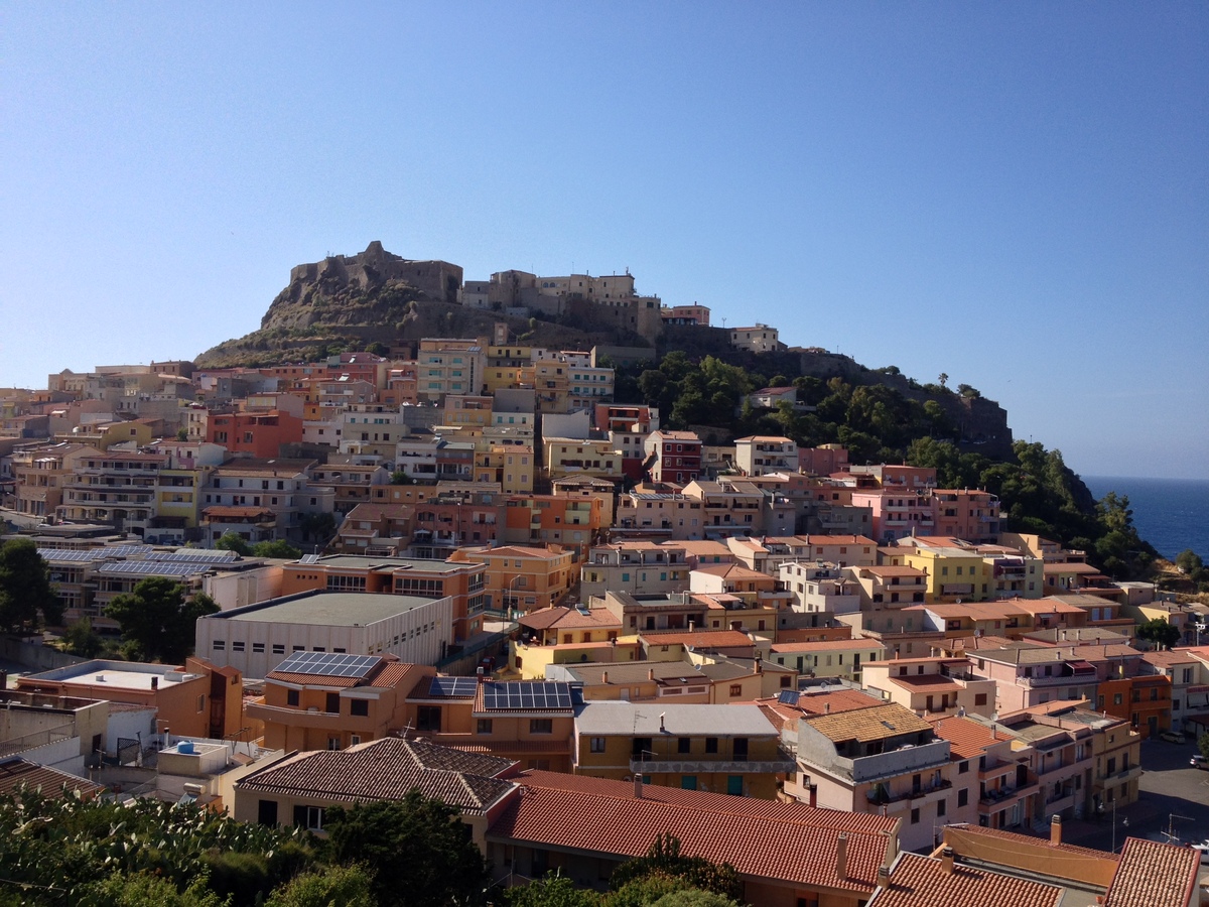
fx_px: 1222
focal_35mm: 35
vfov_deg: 40.7
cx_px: 604
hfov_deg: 52.6
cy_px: 454
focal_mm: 4.28
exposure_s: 1/1672
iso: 50
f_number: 2.4
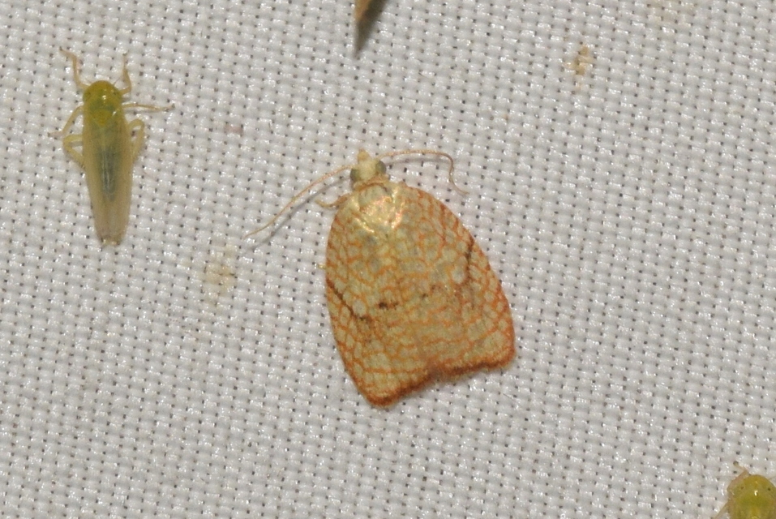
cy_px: 260
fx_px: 4531
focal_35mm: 210
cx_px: 388
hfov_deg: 9.8
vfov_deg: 6.6
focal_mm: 140
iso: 400
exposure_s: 1/200
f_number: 14
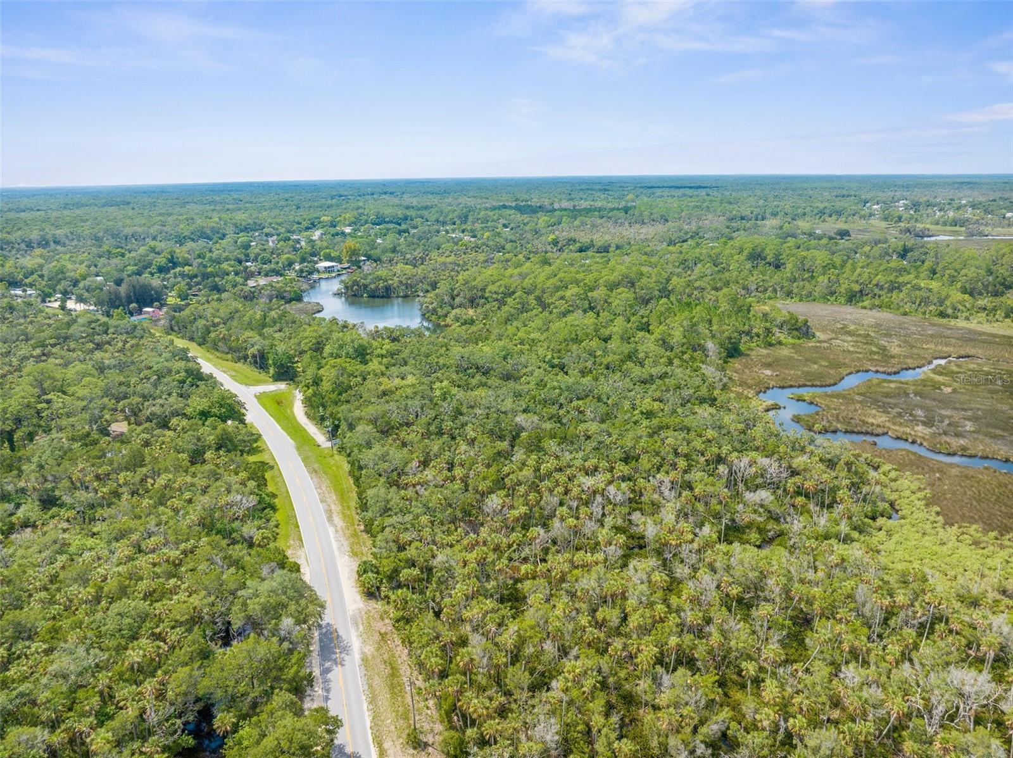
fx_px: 702
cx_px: 506
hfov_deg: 71.6
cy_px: 379
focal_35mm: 24
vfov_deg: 56.7
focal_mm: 12.29
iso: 100
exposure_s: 1/400
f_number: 5.6
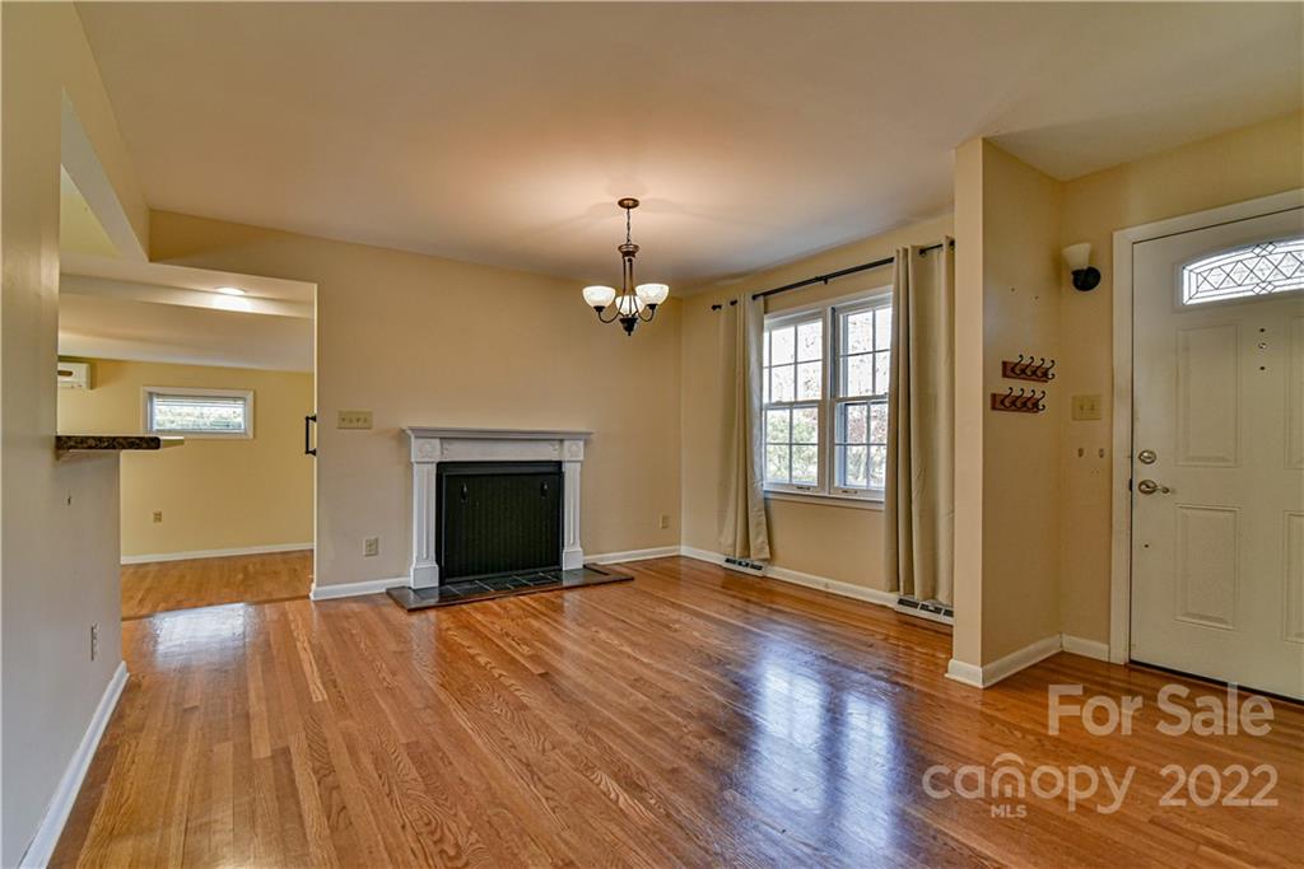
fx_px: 580
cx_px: 652
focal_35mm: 16
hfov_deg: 96.7
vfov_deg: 73.8
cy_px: 434
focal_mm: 16
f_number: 5.6
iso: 1600
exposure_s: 1/125
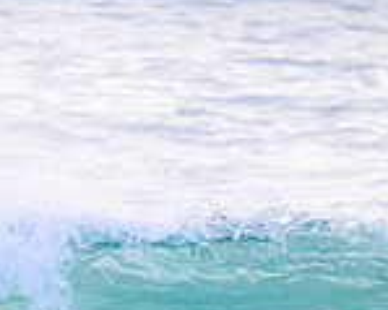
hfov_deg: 0.9
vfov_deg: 0.7
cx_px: -289
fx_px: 25098
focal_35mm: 2187
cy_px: 434
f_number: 11
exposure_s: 1/2000
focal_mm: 600
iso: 5600
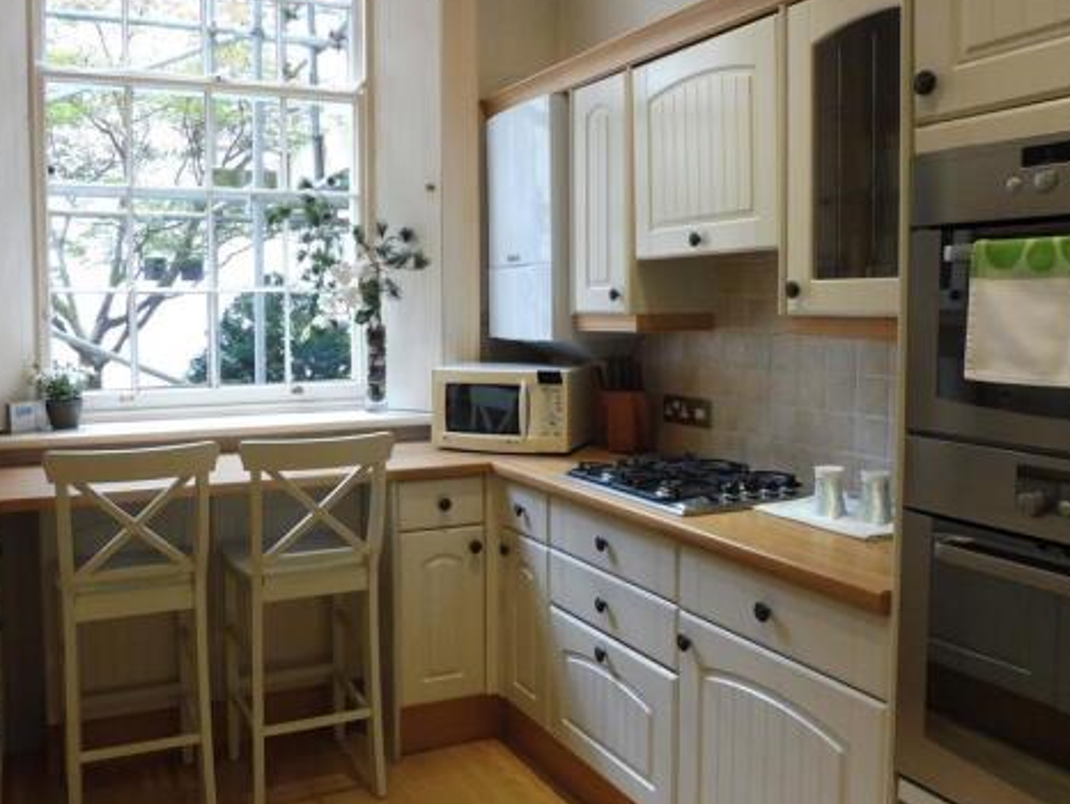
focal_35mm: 30
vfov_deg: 46.8
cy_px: 357
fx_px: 928
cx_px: 433
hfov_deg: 59.5
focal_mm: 4.3
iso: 400
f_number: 3.3
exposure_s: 1/30
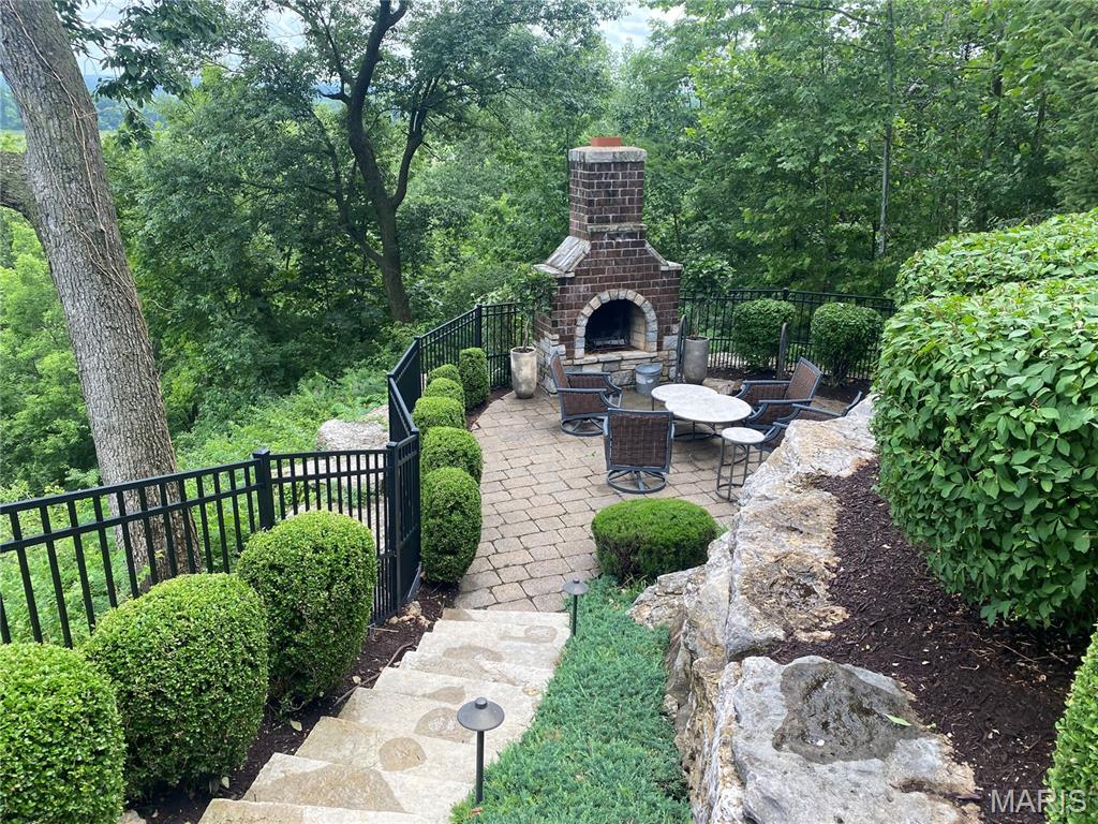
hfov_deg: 67.3
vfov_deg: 53.1
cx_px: 549
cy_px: 412
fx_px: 825
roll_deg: -1.3
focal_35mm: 26
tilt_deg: -21.7
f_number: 1.8
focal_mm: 4.25
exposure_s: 1/467
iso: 32
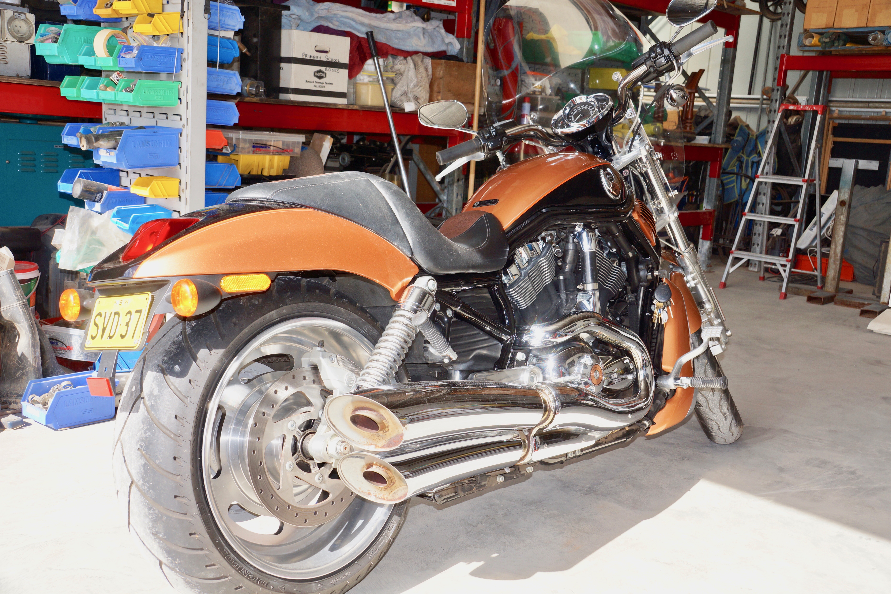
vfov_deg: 34.2
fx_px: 965
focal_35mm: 39
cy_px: 297
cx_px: 446
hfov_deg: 49.6
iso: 100
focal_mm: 26
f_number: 7.1
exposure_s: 1/125
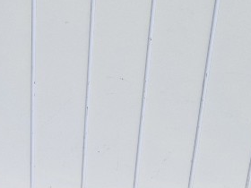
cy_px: 311
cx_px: -13
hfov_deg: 22.2
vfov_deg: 15.7
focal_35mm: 84
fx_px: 609
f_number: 1.8
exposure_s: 1/1156
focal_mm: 5.4
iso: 50
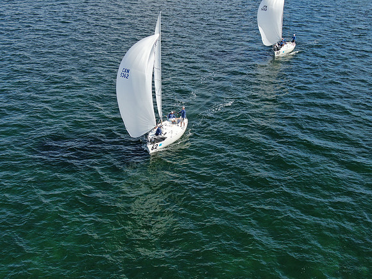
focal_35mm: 48
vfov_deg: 30.3
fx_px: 516
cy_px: 140
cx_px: 186
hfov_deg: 39.7
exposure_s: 1/640
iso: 100
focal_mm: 8.6
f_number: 3.8
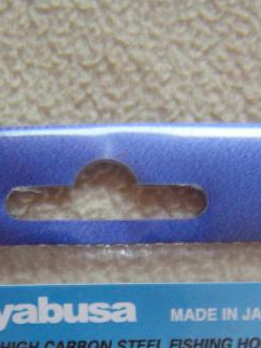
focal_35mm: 78
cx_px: 103
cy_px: 355
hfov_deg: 18.9
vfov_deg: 23.8
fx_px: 784
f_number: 2.8
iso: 200
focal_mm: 6.3
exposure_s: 1/13
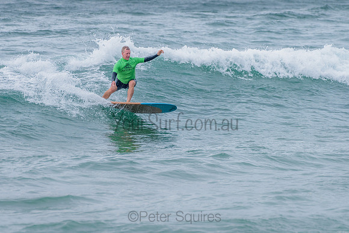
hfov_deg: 3.4
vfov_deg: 2.2
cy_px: 90
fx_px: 5944
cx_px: 170
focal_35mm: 613
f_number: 5.6
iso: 720
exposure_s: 1/2000
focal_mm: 500
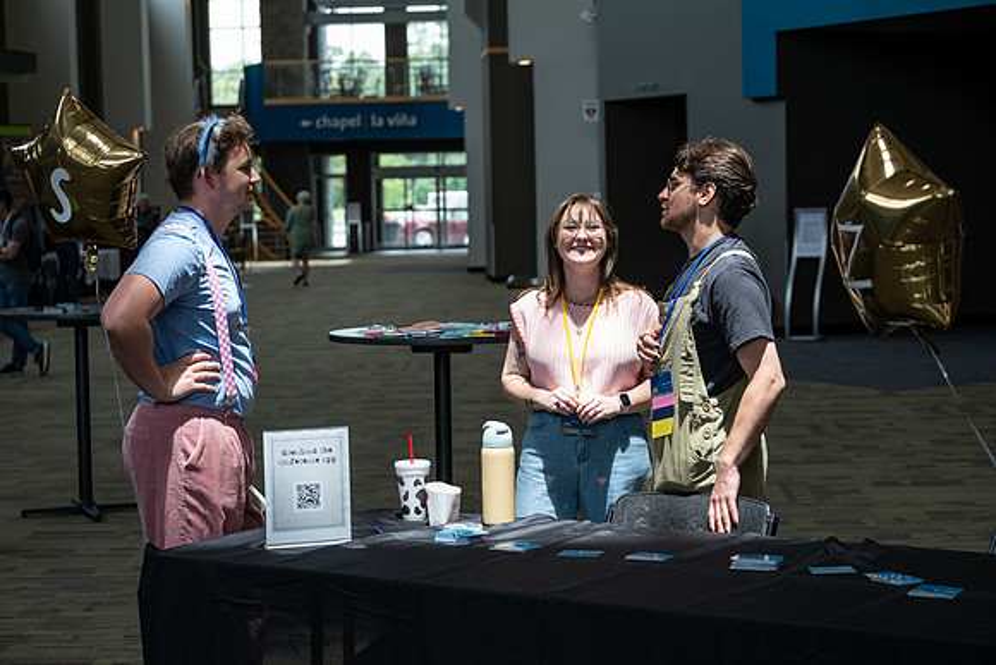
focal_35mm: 75
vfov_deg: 18.2
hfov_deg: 27.0
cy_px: 332
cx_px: 498
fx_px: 2075
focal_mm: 50
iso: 125
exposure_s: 1/140
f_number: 3.2
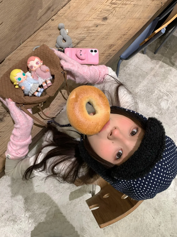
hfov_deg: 53.1
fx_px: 177
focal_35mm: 26
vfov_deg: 67.3
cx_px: 88
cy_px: 118
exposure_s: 1/50
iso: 100
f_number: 1.8
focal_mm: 4.25
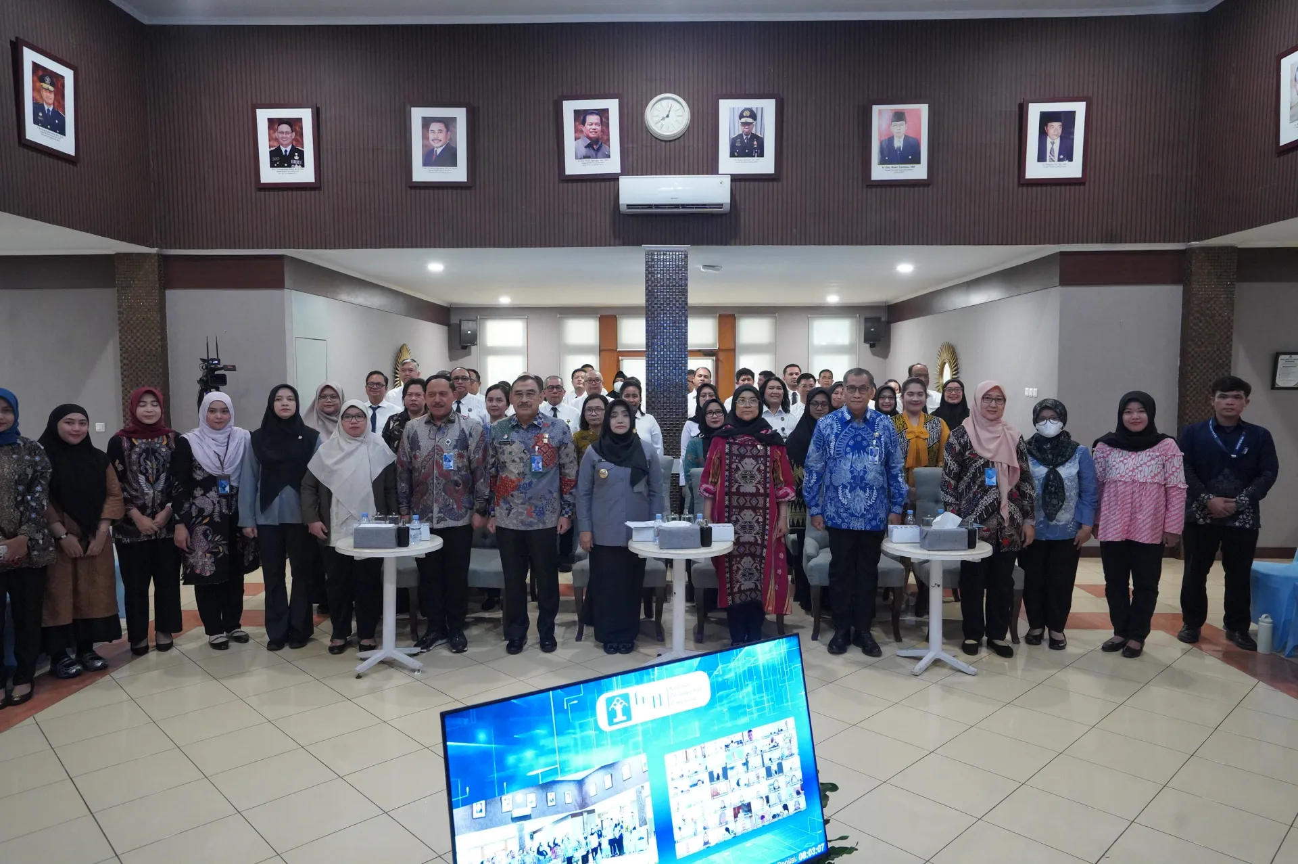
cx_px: 649
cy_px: 432
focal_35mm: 23
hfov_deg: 76.1
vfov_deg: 55.0
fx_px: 829
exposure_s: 1/100
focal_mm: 23
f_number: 5.6
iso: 12800
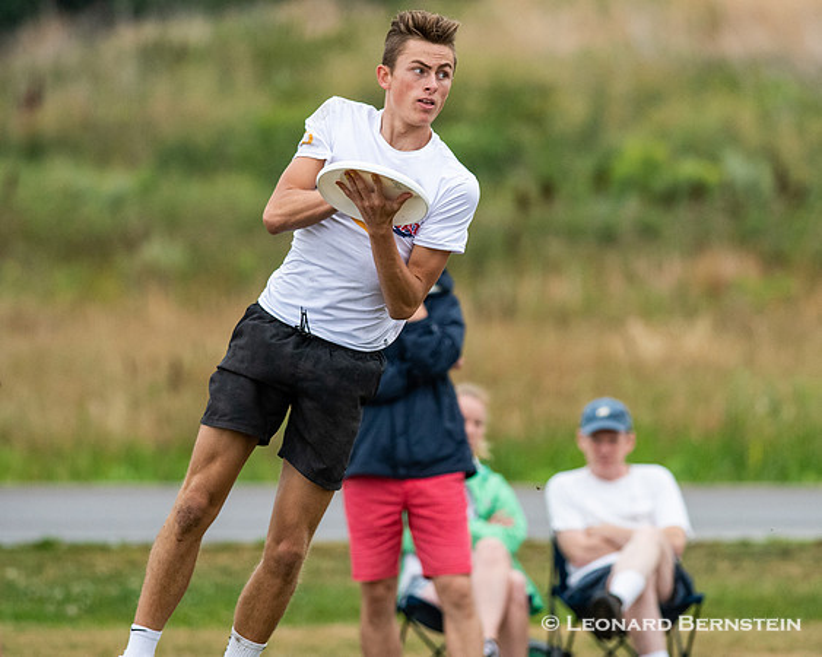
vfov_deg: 2.8
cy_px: 329
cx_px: 455
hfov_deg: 3.5
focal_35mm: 555
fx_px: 13500
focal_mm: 300
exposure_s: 1/2000
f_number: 5
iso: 1600
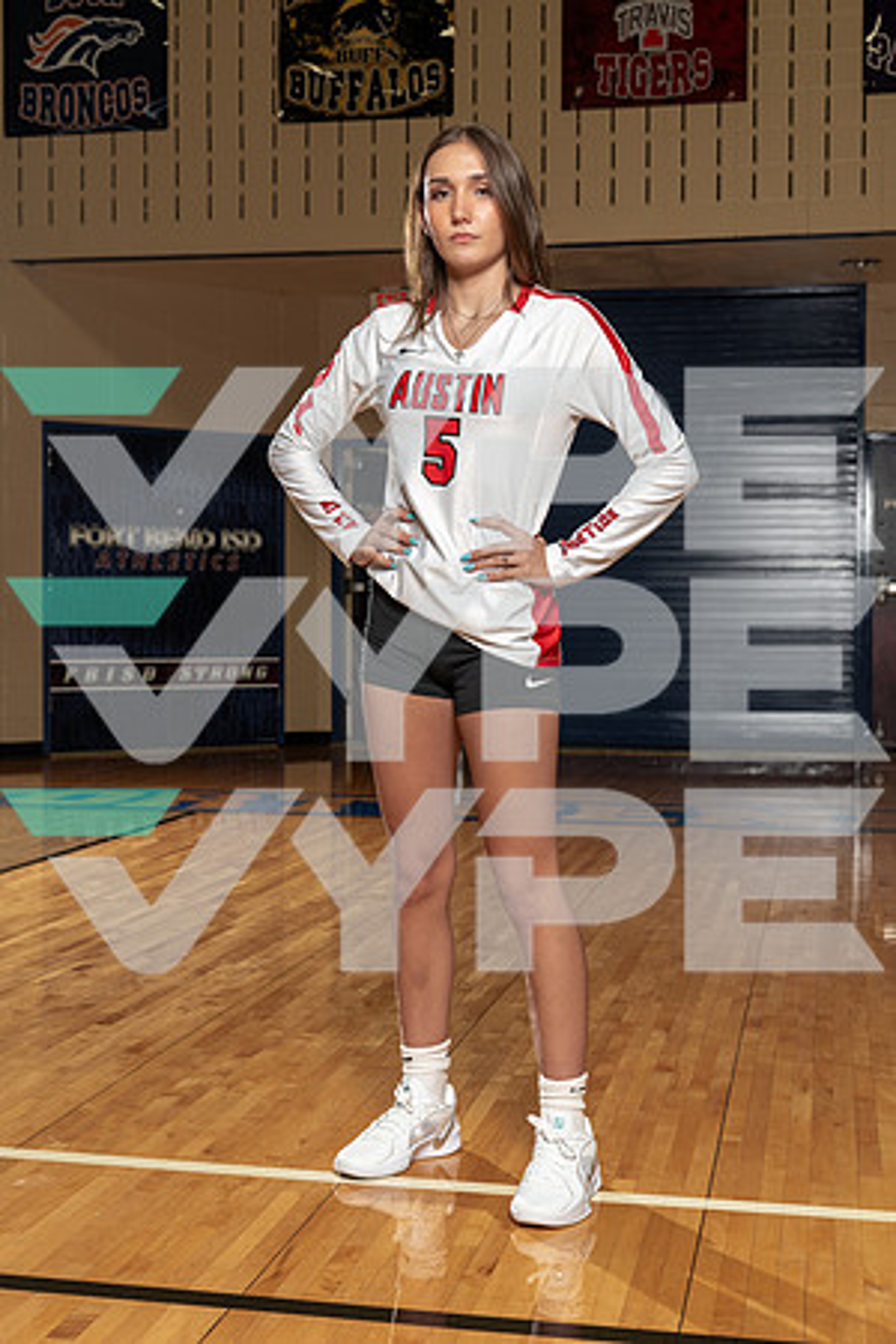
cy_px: 672
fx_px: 1792
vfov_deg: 41.1
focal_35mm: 48
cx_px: 448
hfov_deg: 28.1
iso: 500
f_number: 5.6
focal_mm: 48
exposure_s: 1/250
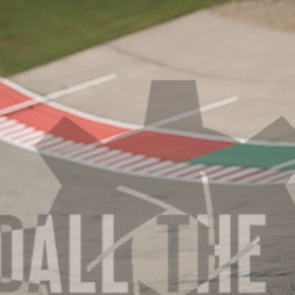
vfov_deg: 2.4
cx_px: 173
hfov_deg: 2.4
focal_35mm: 719
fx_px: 6932
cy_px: 256
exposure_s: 1/4000
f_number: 2.5
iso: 160
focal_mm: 200
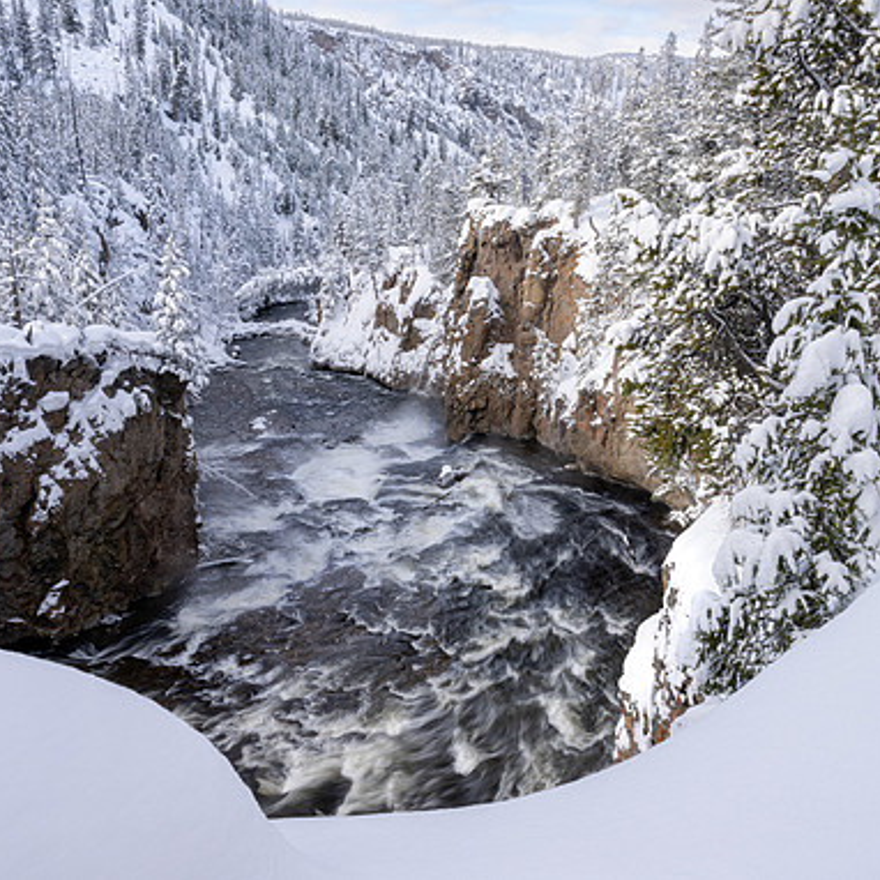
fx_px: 892
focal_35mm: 31
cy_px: 437
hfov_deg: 52.5
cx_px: 456
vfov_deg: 52.5
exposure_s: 1/5
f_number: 22
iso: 125
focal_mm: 24
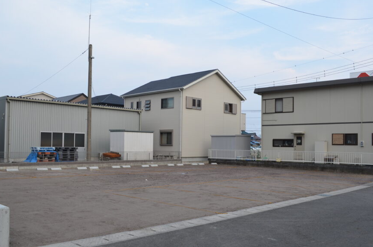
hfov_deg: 58.7
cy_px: 132
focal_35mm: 32
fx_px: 331
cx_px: 202
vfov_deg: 40.9
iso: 200
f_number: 6.3
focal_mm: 18
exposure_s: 1/200
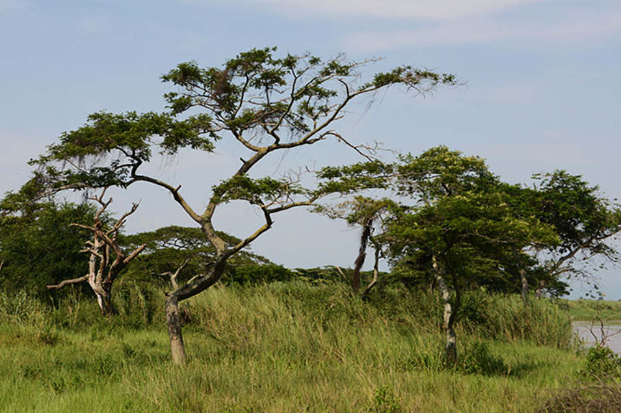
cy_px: 206
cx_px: 310
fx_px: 897
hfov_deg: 38.2
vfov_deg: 26.0
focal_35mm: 52
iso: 320
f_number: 7.1
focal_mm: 52
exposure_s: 1/1250
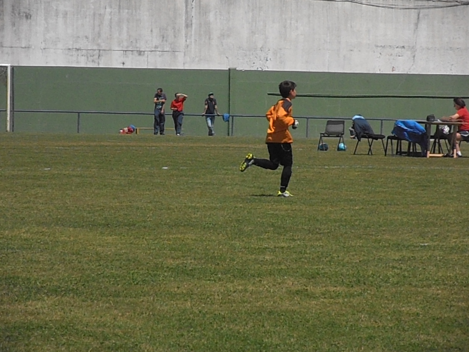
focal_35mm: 240
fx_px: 3252
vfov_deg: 6.2
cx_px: 234
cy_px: 176
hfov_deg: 8.2
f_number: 15
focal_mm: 42.54
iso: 400
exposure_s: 1/500
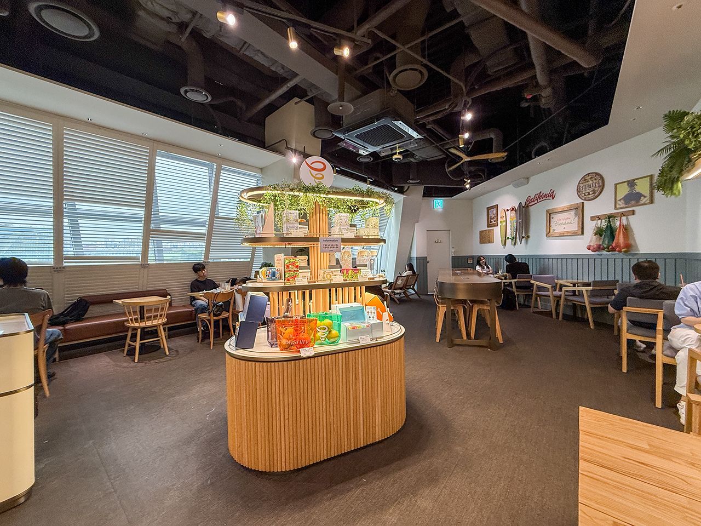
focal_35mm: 14
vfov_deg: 85.7
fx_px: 284
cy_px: 263
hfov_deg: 102.1
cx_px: 350
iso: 160
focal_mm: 2.22
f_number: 2.2
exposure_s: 1/120
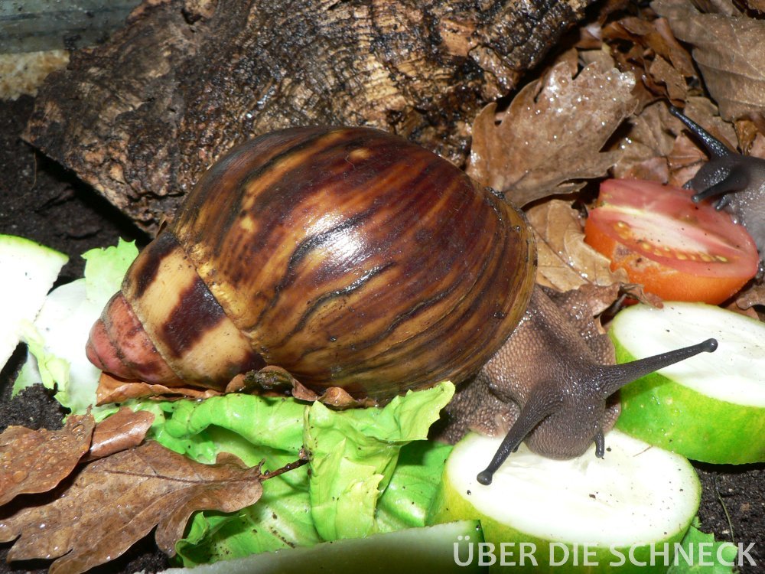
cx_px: 382
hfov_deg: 51.4
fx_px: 796
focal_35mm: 36
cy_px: 287
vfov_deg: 39.7
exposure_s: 1/60
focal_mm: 6
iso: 100
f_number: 4
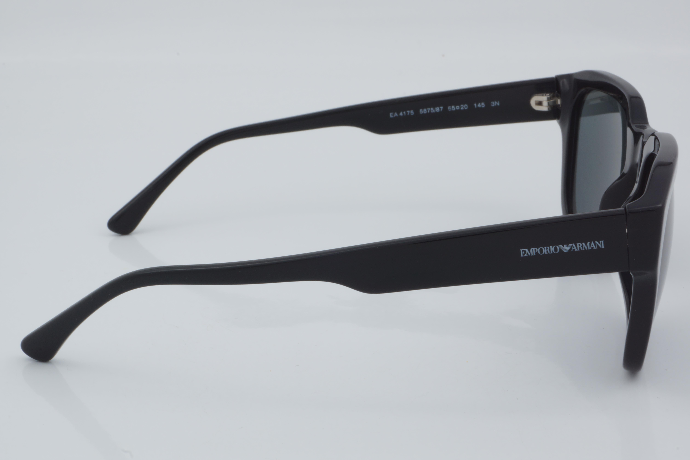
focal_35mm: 75
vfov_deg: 18.2
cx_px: 345
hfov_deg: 27.0
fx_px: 1437
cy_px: 230
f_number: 32
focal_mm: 50
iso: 100
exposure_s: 1/4
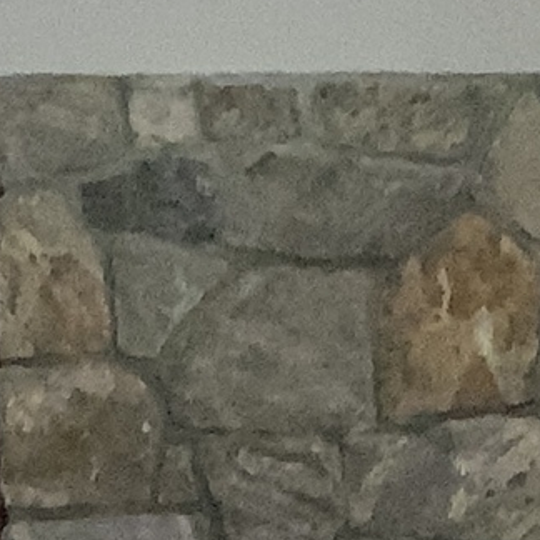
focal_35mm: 243
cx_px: 502
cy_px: 1095
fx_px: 4289
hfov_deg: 7.2
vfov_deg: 6.9
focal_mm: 3
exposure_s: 1/40
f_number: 1.8
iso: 80
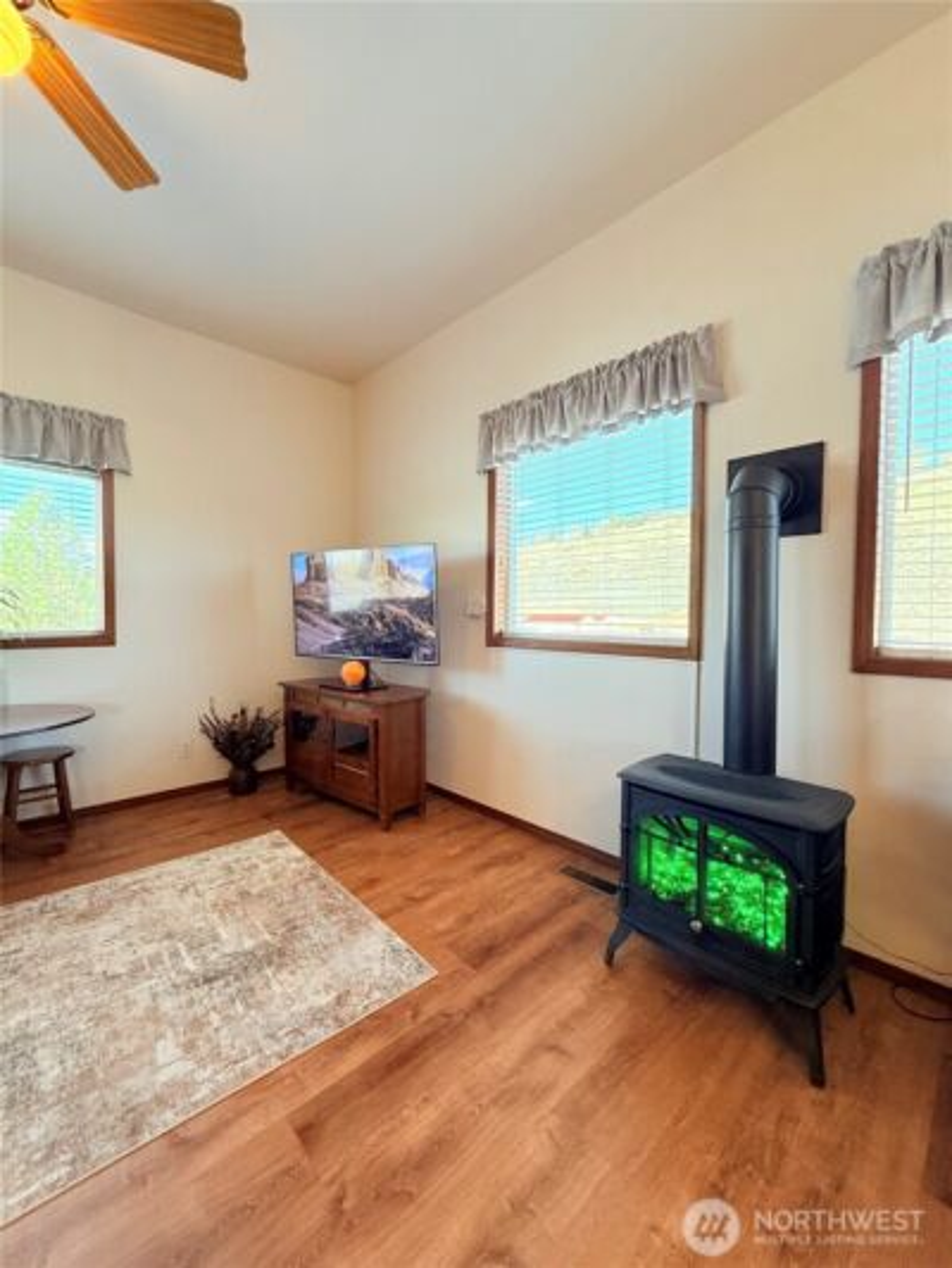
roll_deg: -0.3
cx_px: 476
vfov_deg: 102.1
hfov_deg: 85.7
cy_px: 634
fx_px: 513
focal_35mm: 14
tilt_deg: -0.7
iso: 125
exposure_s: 1/120
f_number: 2.2
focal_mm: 2.22
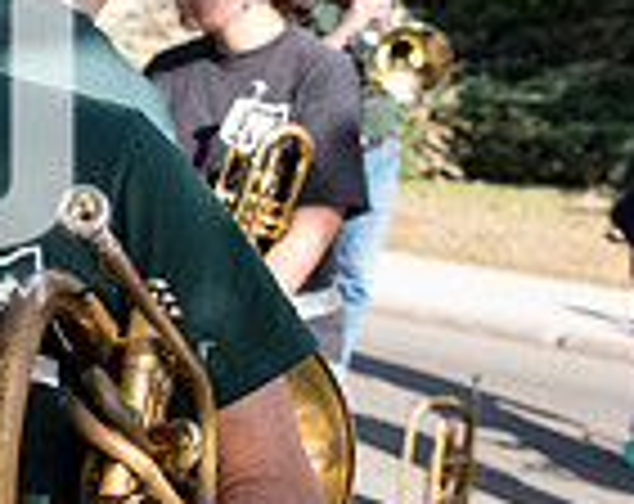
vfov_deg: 16.4
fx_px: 1740
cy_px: 128
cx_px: -265
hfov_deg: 18.7
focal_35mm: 93
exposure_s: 1/640
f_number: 4.5
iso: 250
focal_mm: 24
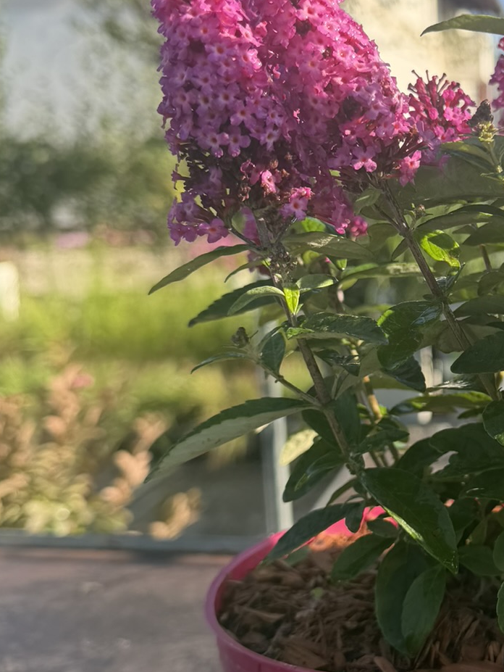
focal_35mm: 53
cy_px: 310
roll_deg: +0.2
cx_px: 534
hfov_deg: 25.8
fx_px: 1028
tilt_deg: -8.3
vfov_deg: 36.1
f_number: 1.78
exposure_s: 1/1553
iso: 80
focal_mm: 6.76
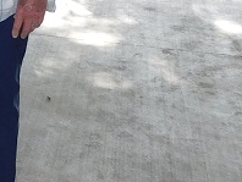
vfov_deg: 13.2
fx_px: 749
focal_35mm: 107
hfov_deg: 15.7
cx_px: -193
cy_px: -75
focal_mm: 4
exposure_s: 1/100
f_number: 3
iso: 125
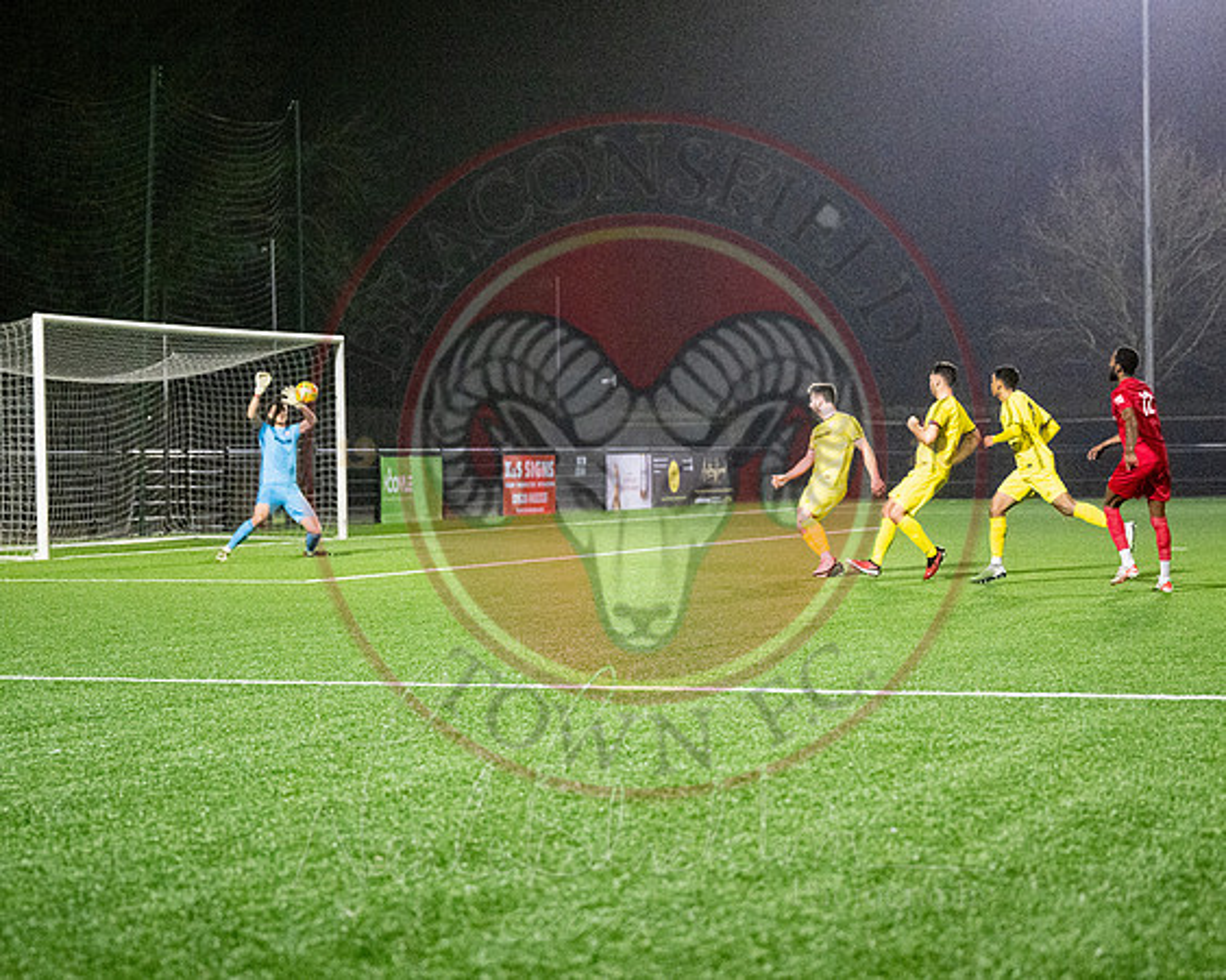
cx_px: 699
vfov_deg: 16.9
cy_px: 534
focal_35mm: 91
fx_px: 3293
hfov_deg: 21.1
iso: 8000
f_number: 2.8
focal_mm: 72
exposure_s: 1/1000
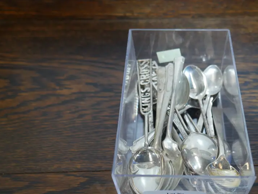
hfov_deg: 42.9
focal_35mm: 43
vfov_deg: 33.2
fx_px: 321
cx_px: 182
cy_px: 136
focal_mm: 15
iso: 500
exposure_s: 1/60
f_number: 3.6
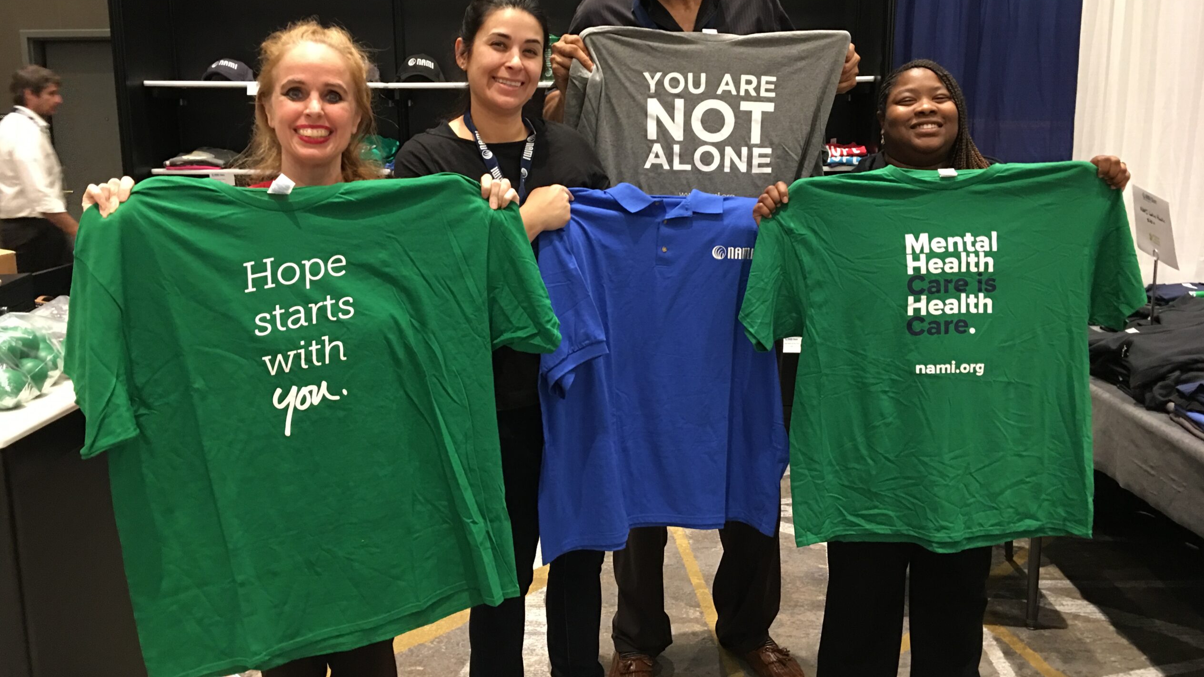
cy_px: 306
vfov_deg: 36.6
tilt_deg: -9.3
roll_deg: +0.1
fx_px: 1022
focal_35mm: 32
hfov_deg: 61.0
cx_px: 602
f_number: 2.2
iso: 100
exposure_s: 1/10
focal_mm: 4.15
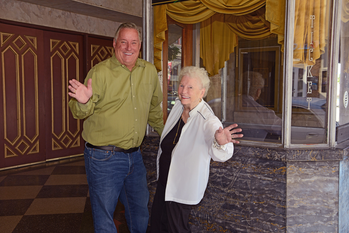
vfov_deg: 33.4
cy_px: 116
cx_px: 174
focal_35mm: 40
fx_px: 388
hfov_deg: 48.4
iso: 200
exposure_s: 1/50
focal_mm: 40
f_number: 6.3
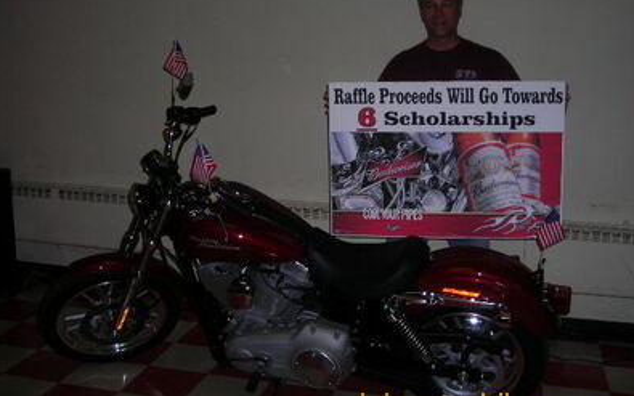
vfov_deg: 29.2
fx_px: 760
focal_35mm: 44
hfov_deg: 45.3
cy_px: 178
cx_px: 316
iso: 72
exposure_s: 1/60.1
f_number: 3.3
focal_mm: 6.8
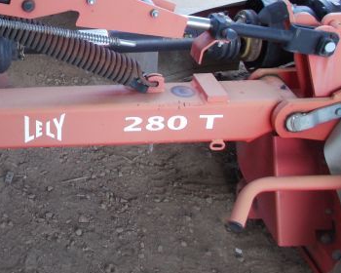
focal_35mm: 58
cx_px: -3
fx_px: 585
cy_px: 58
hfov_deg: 30.2
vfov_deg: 25.8
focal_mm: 4.6
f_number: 3.2
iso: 80
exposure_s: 1/80
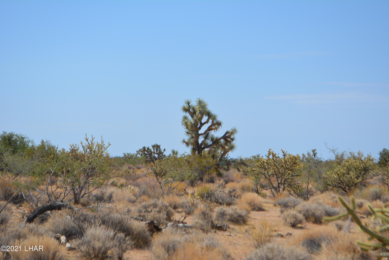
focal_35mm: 82
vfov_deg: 16.6
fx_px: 892
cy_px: 130
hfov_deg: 24.6
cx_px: 194
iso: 400
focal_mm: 55
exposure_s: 1/2000
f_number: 7.1
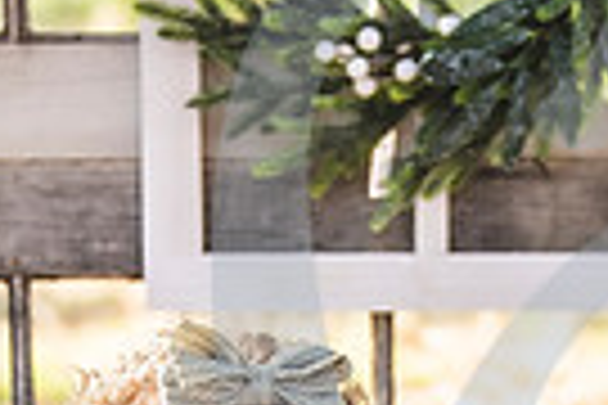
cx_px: 378
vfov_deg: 9.5
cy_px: 695
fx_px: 2347
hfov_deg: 14.7
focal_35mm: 139
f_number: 2.8
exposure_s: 1/400
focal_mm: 32
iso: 200
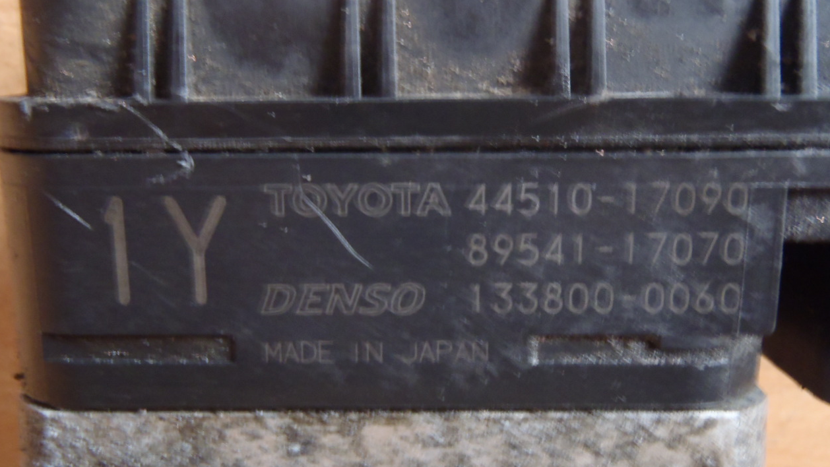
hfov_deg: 49.4
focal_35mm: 41
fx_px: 902
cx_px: 413
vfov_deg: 29.0
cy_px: 242
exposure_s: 1/4
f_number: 4.7
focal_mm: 6.64
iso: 320
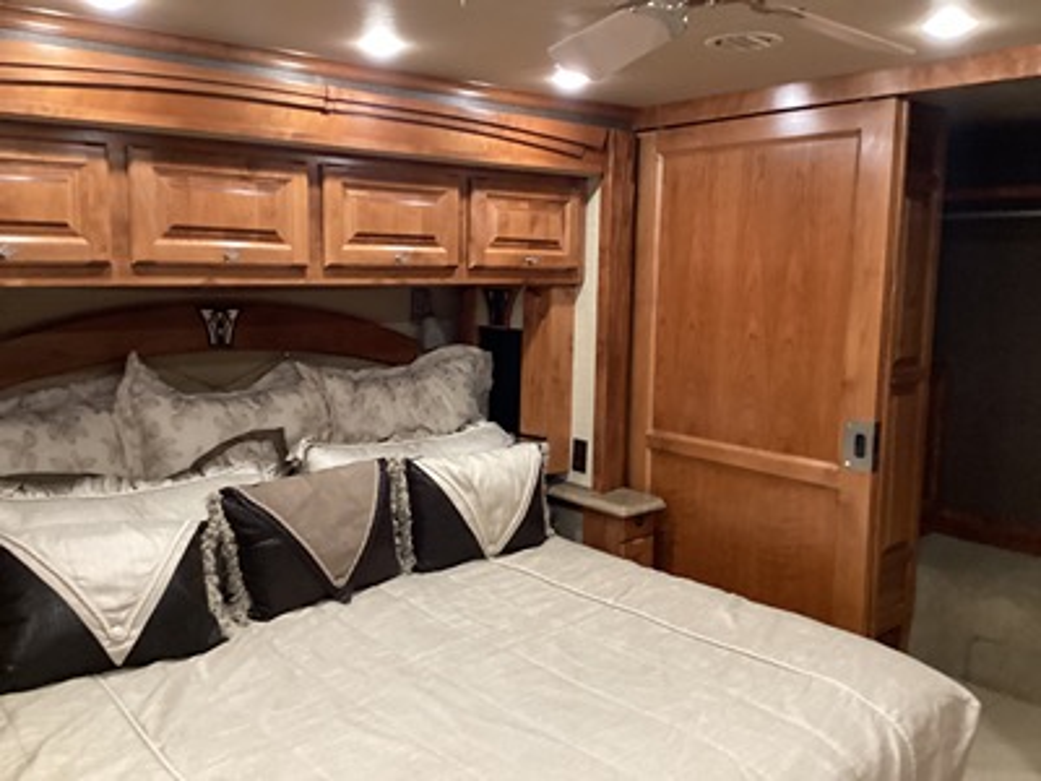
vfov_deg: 45.4
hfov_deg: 58.4
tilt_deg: -7.2
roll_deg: -0.2
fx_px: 932
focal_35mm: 31
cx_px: 520
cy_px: 390
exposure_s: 1/30
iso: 400
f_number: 2.4
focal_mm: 3.3
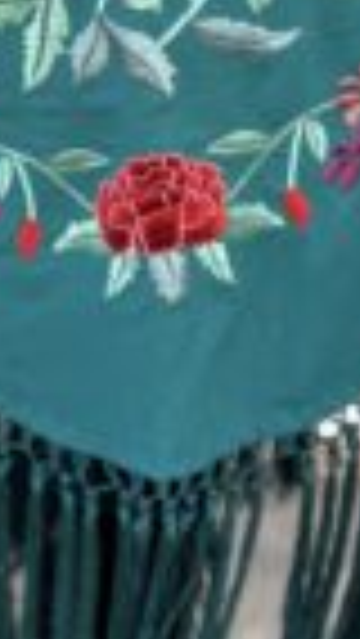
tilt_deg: -12.1
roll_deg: -0.3
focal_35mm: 80
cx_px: 99
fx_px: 1356
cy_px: 63
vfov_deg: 25.7
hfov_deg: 15.1
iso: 40
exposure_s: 1/215
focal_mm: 5.96
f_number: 1.6
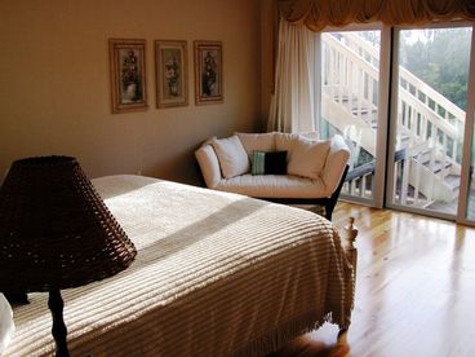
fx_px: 480
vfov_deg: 40.7
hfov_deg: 52.6
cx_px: 238
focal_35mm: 35
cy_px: 178
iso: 100
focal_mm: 8.9
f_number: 3.5
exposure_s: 1/108
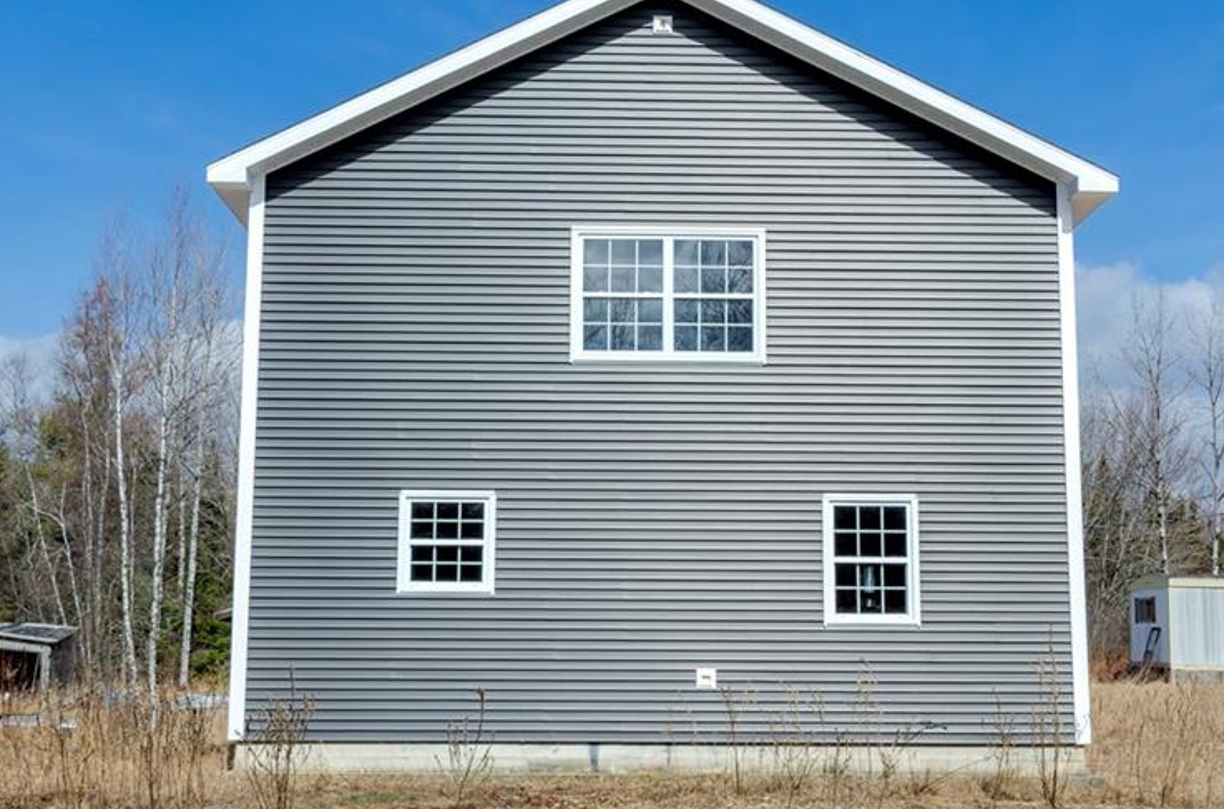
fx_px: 1695
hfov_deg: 39.7
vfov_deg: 26.8
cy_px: 385
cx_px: 628
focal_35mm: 50
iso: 160
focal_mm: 24
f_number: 10
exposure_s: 1/320
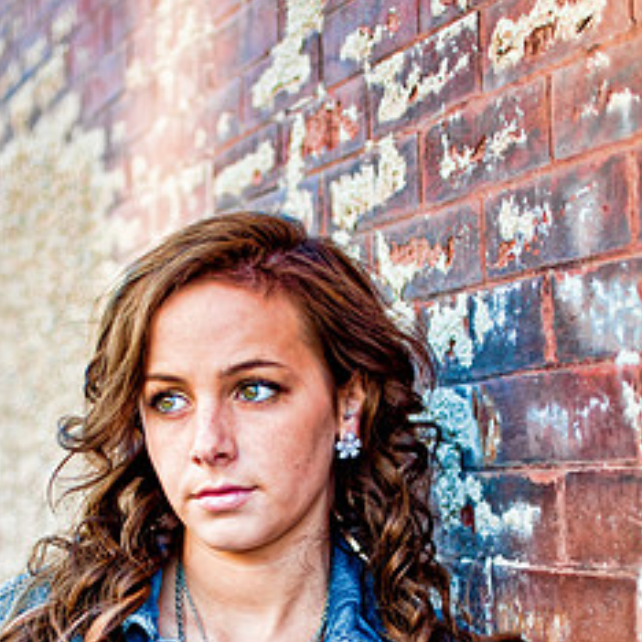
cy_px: 606
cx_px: 251
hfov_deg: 20.2
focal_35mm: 86
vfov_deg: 19.7
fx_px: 1801
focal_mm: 35
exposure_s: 1/500
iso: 200
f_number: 1.8
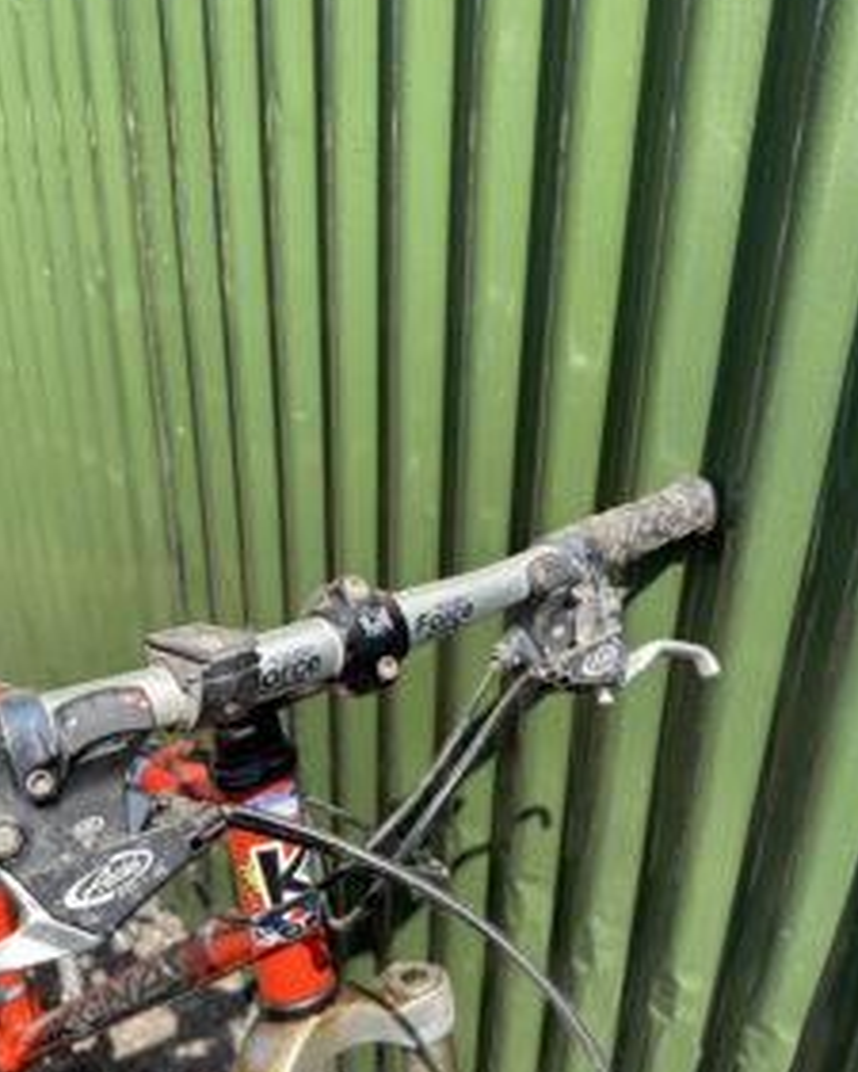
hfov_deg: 48.5
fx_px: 952
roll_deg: -2.6
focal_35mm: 30
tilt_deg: -24.7
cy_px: 565
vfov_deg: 58.7
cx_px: 439
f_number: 1.78
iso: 80
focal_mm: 6.86
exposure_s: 1/1095
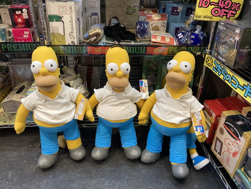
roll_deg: -1.5
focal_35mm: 28
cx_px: 126
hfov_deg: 63.4
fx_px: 203
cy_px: 94
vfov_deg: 49.7
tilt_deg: -28.9
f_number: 1.8
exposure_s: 1/50
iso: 125
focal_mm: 3.99
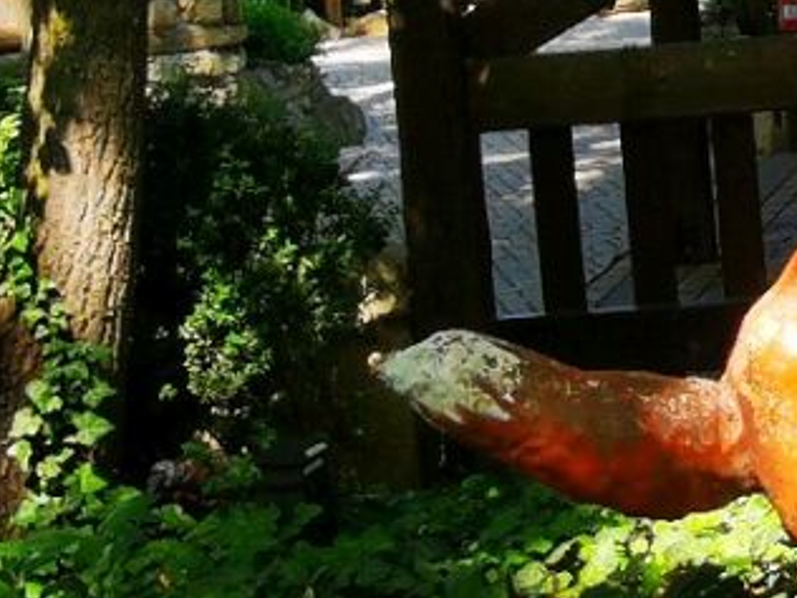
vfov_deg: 13.5
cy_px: -3
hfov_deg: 15.9
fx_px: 2487
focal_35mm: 108
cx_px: 1373
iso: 50
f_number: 2.2
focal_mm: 2.26
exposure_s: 1/207
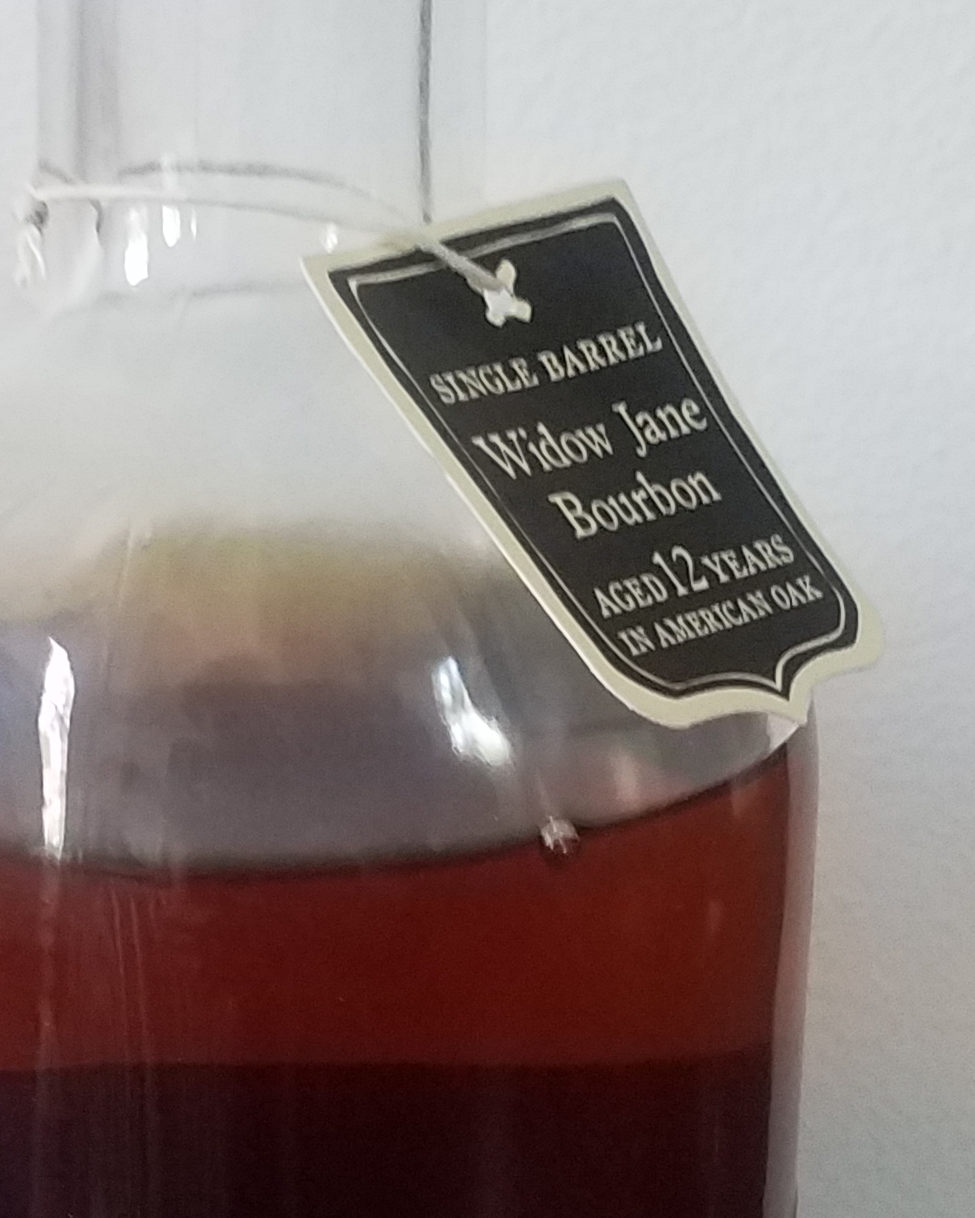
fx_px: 3029
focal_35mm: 84
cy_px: 839
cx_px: 294
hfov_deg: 18.2
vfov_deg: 22.6
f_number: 1.7
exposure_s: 1/19
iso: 200
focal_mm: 4.2
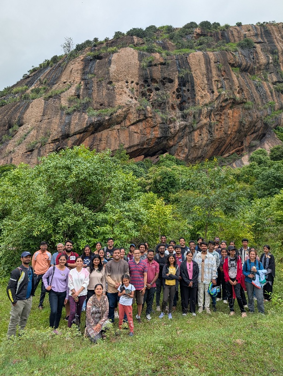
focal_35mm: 24
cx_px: 142
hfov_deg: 56.9
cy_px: 188
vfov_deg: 71.5
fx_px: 261
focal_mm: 6.9
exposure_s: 1/714
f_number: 1.68
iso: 23
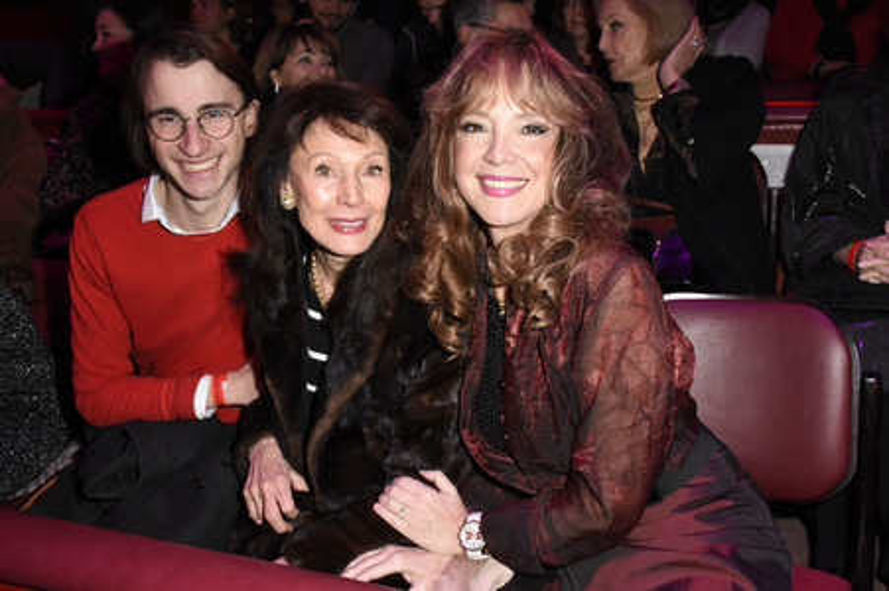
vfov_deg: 38.3
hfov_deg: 55.1
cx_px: 444
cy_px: 296
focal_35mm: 34
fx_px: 851
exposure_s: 1/125
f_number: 6.3
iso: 2500
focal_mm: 23
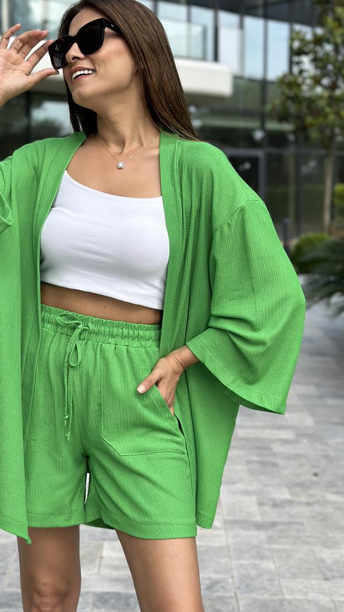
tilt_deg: -4.6
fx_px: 989
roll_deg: +0.8
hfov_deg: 19.7
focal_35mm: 61
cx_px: 117
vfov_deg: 34.3
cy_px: 264
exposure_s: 1/511
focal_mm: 6.86
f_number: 1.78
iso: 80
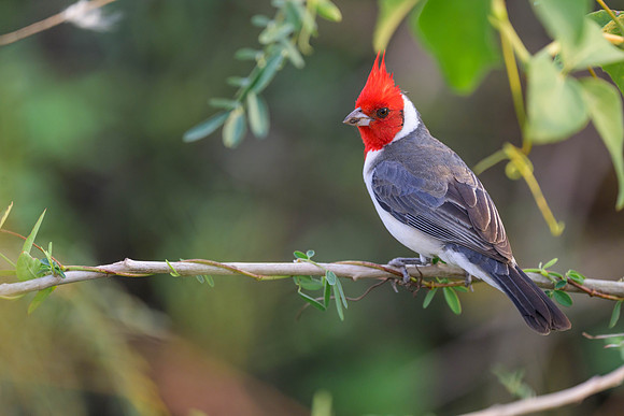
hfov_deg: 3.3
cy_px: 183
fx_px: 10860
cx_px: 329
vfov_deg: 2.2
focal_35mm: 626
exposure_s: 1/1250
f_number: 4
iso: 1000
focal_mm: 560
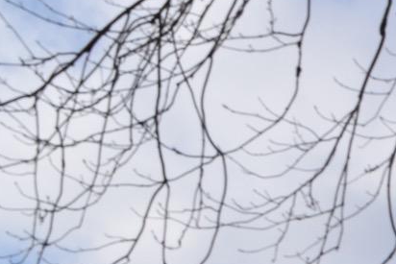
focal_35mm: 164
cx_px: 981
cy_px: 580
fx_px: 1805
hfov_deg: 10.6
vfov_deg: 7.9
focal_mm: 22
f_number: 10
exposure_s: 1/200
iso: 100
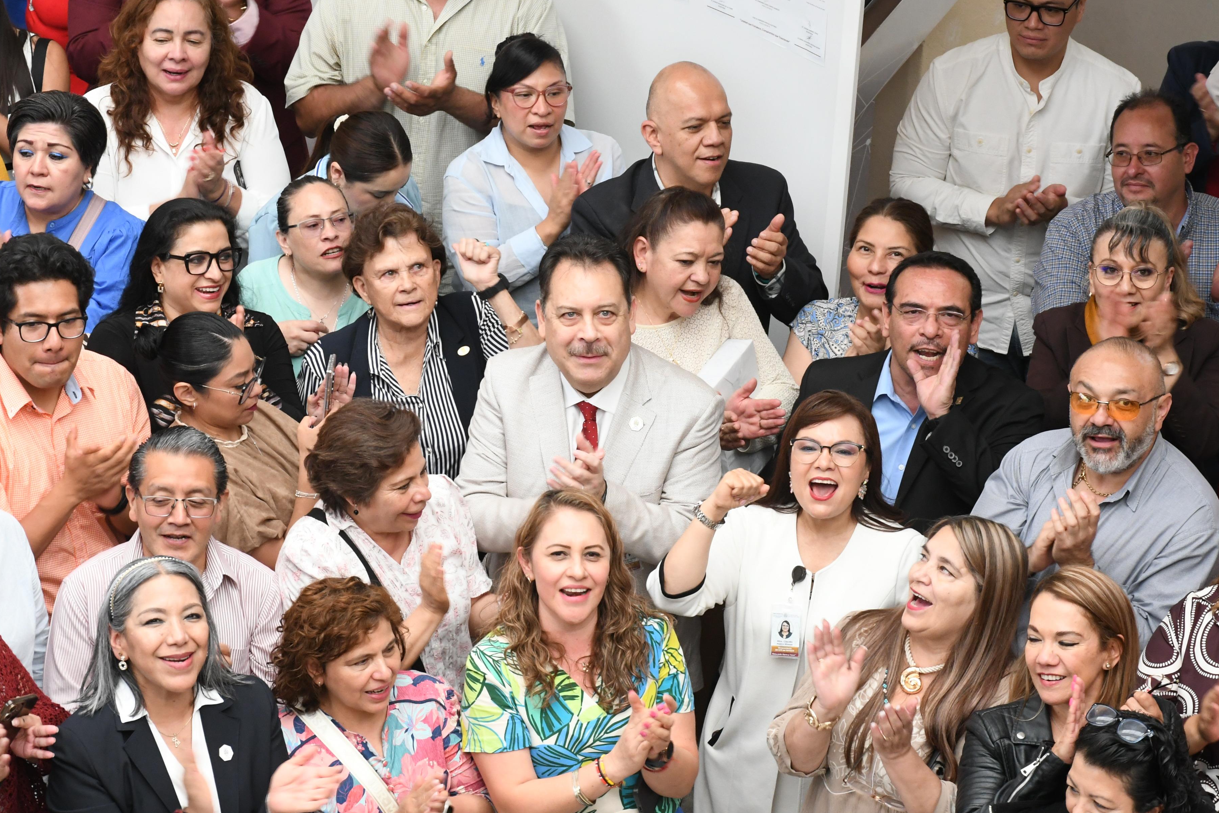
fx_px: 4097
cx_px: 580
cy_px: 418
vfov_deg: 11.3
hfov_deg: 16.9
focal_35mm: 121
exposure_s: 1/100
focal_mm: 70
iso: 2000
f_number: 9
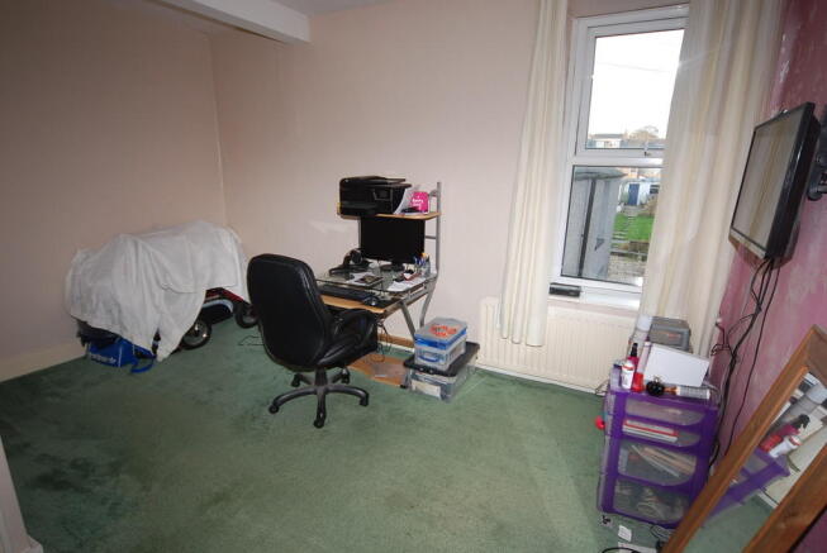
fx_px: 414
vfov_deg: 67.5
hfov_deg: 89.9
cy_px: 276
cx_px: 414
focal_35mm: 18
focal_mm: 12
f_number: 4.5
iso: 200
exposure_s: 1/60
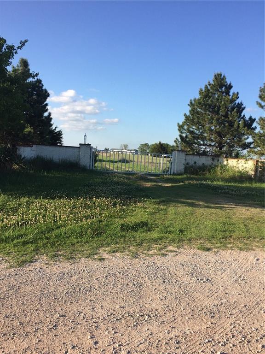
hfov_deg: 48.2
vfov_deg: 61.7
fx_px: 296
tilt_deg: -2.8
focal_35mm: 29
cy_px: 177
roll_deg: -3.5
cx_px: 132
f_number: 2.2
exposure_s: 1/1099
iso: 32
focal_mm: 4.15
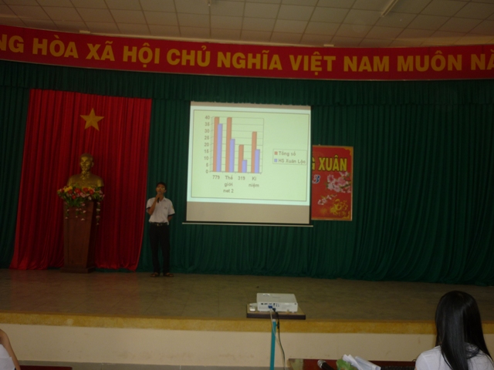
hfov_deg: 55.4
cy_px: 185
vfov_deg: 42.9
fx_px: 471
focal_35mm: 33
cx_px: 247
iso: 125
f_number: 2.8
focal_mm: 5.5
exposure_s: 1/30
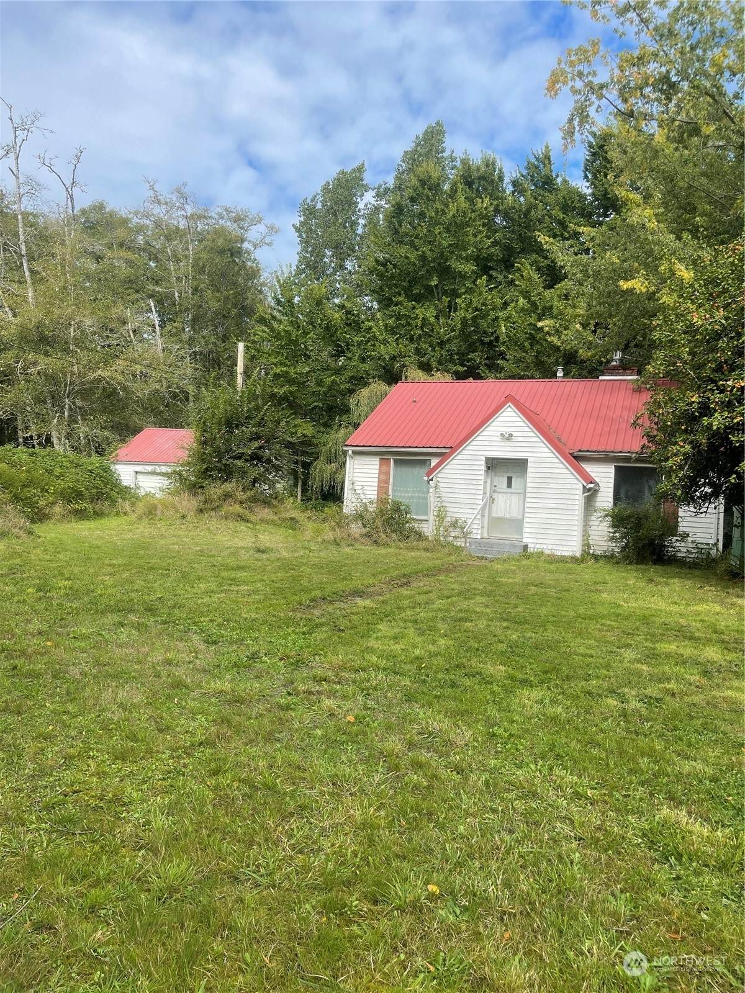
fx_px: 717
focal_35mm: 25
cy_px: 496
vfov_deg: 69.4
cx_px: 372
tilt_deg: +0.4
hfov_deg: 54.9
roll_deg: -2.5
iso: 32
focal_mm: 5.1
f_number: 1.6
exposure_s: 1/1597
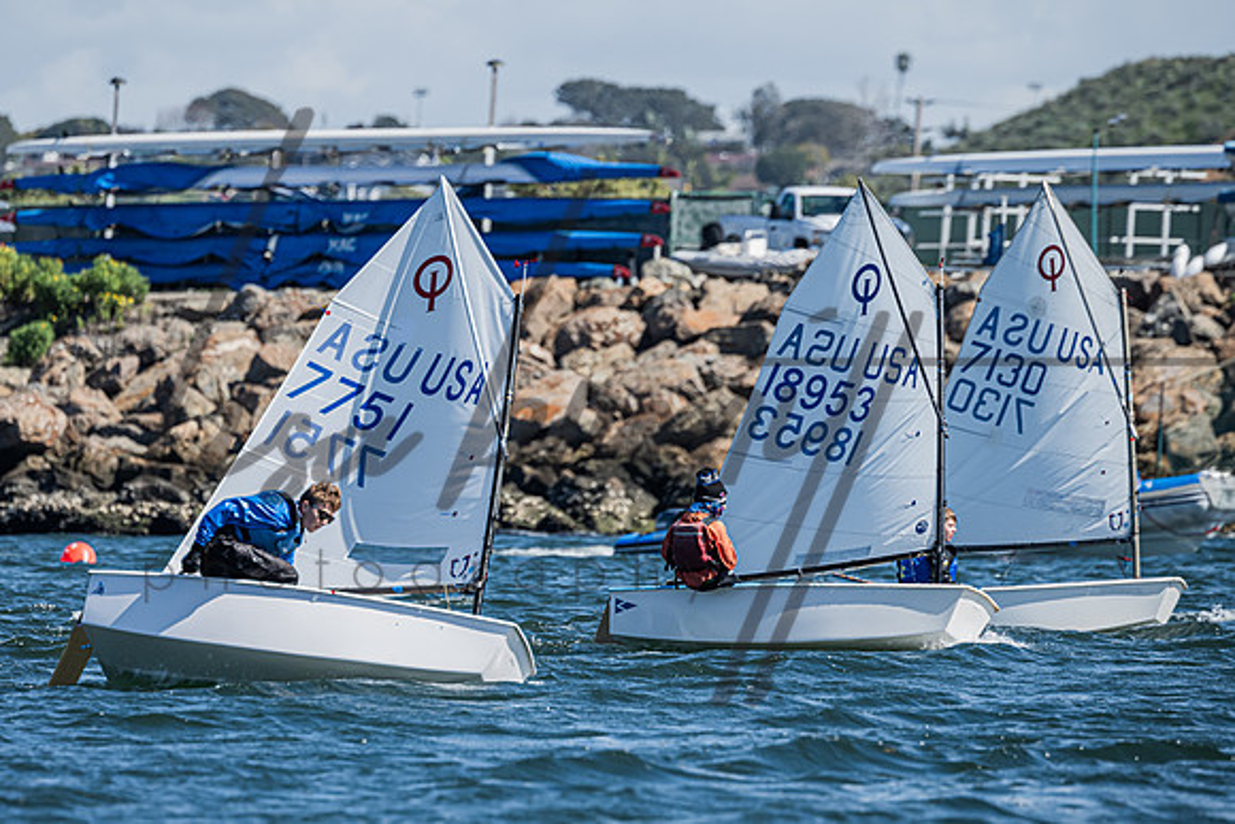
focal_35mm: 484
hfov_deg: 4.3
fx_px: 16619
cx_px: 495
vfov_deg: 2.8
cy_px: 382
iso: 320
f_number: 8
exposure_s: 1/1000
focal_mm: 400
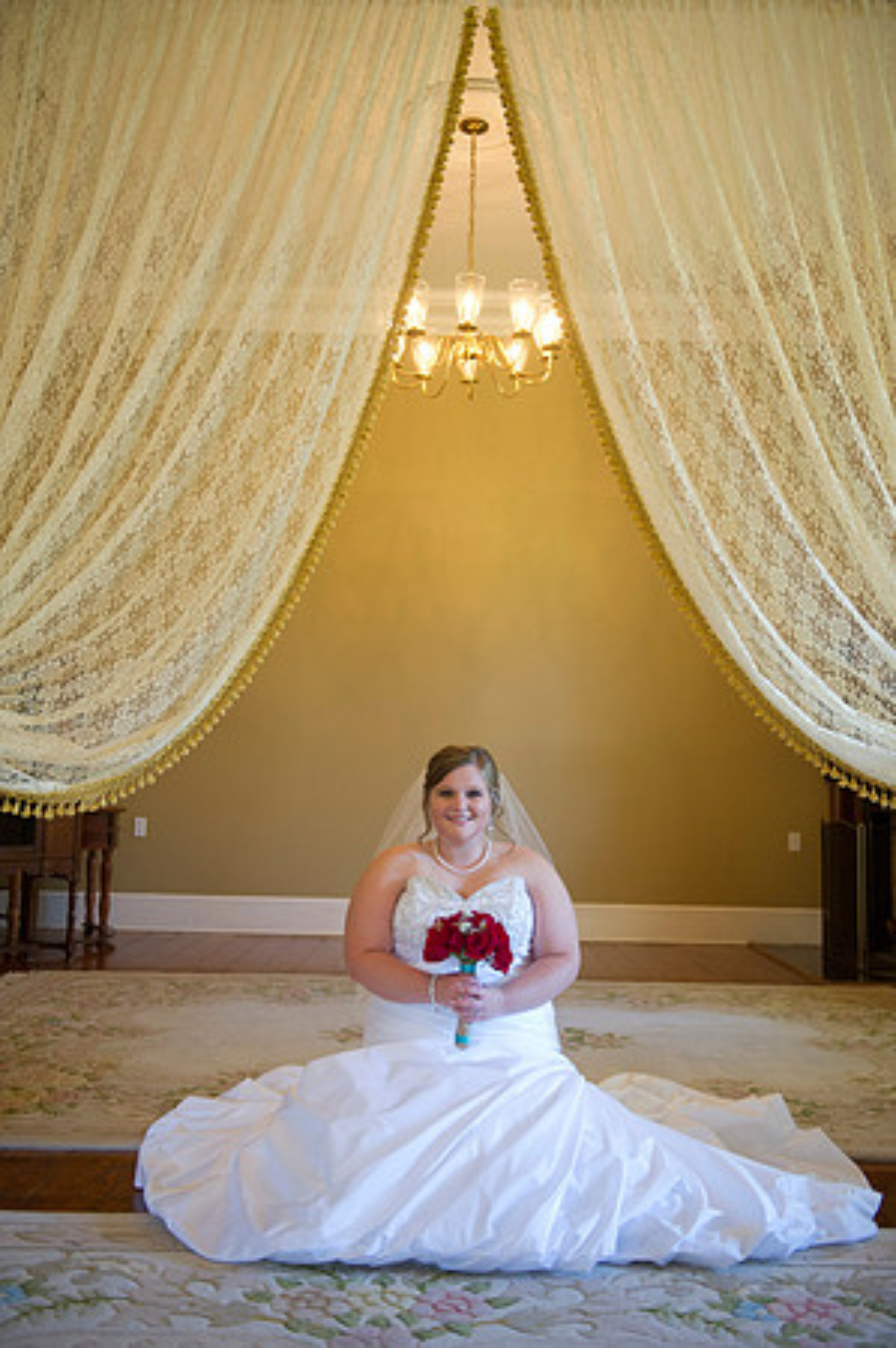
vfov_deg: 54.5
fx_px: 1310
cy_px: 674
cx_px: 448
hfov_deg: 37.8
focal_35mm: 35
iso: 2500
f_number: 2.8
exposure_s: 1/160
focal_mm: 35
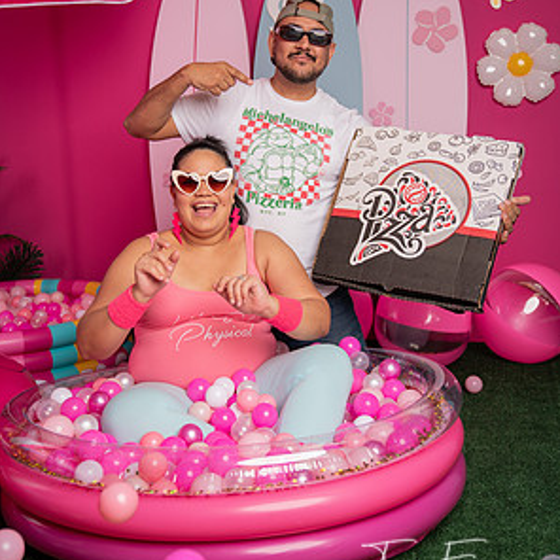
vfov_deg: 38.1
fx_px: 805
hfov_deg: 38.3
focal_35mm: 44
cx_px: 282
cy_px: 210
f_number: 3.2
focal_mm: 34
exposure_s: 1/60
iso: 50
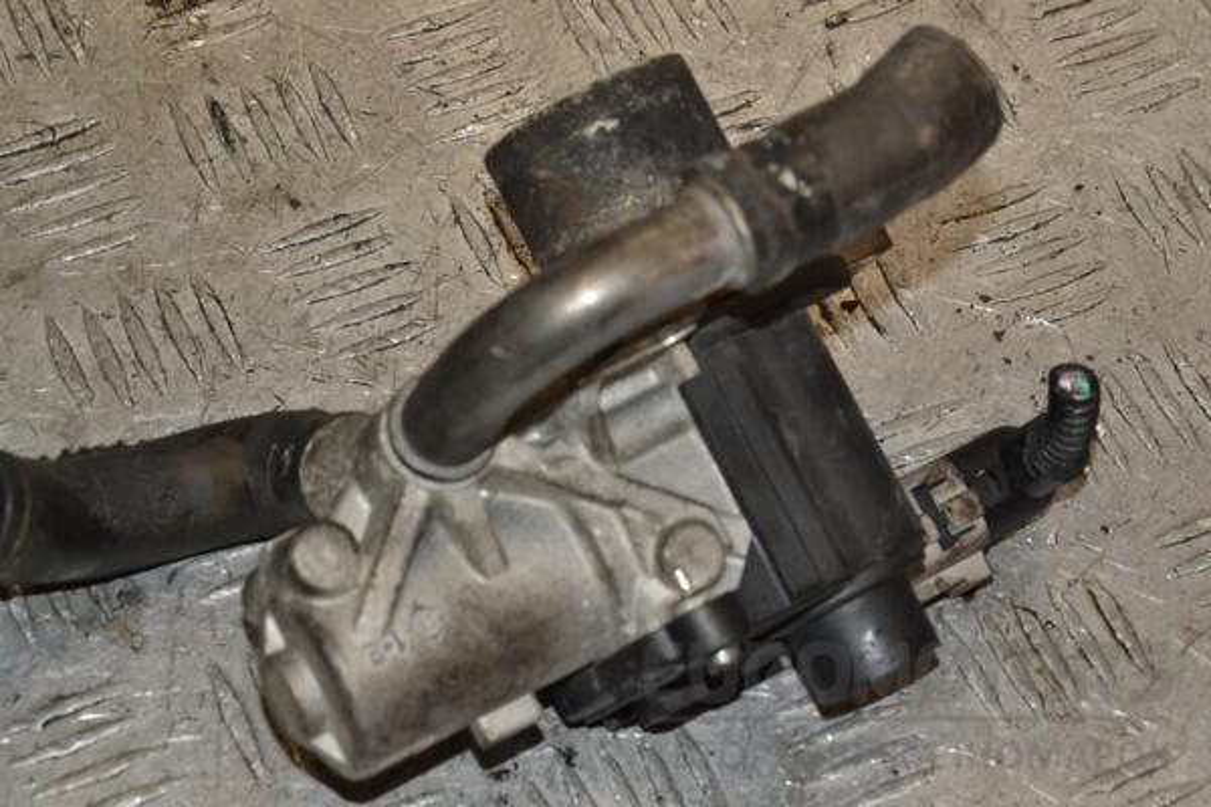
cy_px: 404
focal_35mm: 112
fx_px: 3784
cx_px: 606
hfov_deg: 18.2
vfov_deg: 12.2
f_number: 9
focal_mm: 75
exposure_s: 1/200
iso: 800
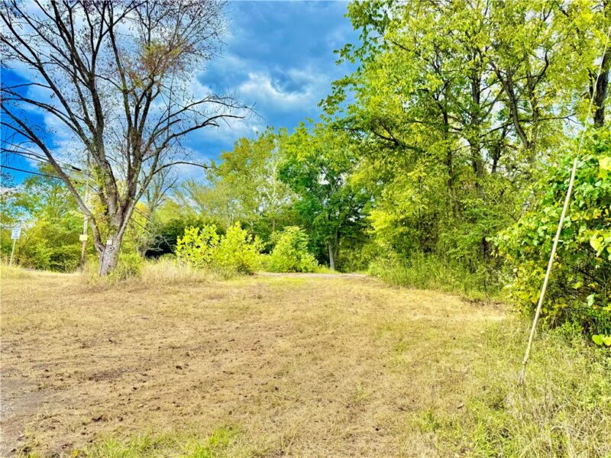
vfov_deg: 56.8
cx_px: 306
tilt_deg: +5.3
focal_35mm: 24
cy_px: 229
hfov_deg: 71.6
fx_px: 424
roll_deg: -1.3
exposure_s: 1/3021
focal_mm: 6.76
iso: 80
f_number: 1.78
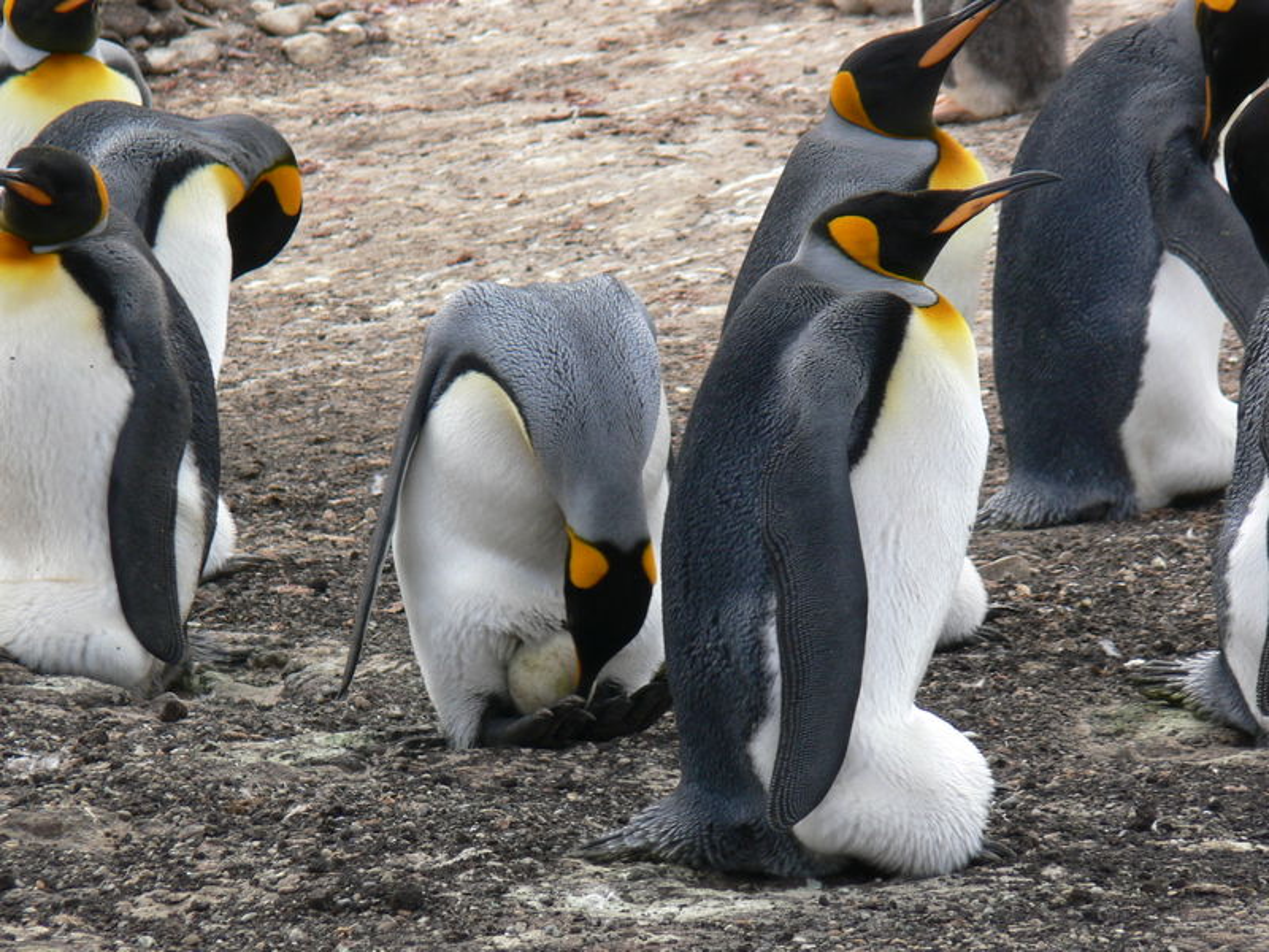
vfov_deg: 2.8
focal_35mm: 535
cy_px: 476
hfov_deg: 3.7
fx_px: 19613
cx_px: 634
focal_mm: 88.8
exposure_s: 1/125
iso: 80
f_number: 5.6
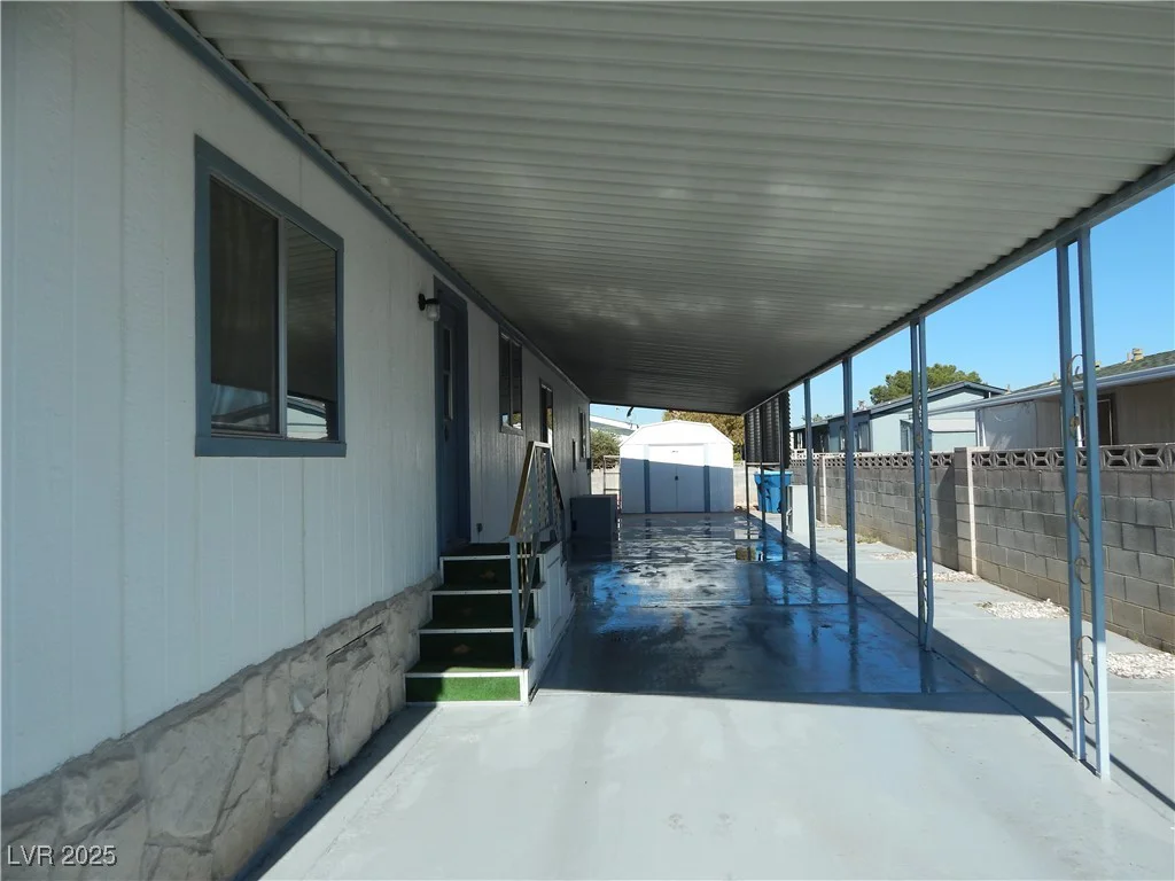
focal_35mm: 23
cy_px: 440
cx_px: 588
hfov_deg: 73.9
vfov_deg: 58.9
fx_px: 781
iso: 125
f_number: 6
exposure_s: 1/500
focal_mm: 4
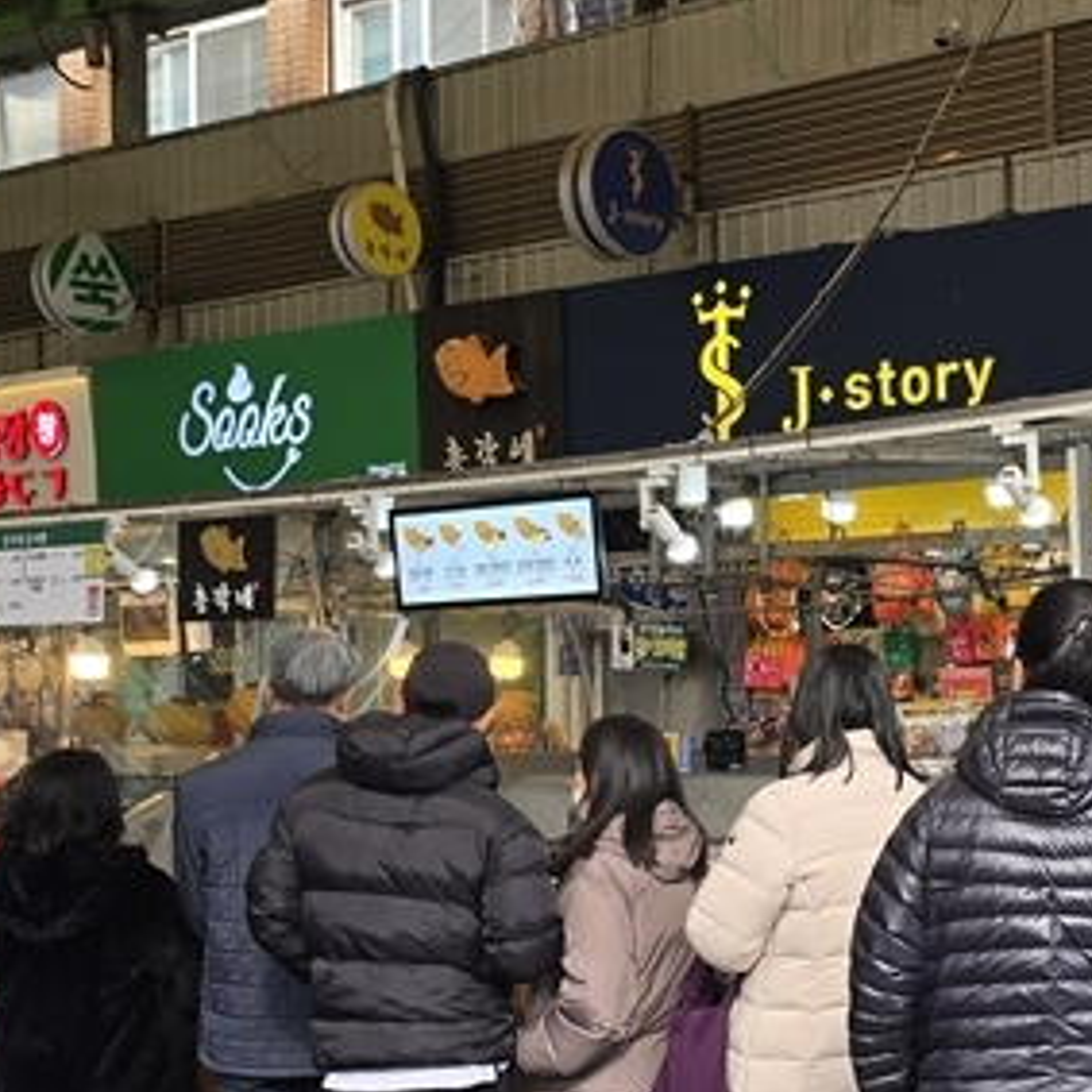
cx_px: 996
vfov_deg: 35.9
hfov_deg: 34.6
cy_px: 830
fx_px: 1642
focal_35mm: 46
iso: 16
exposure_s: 1/120
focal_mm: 6.3
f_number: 1.7
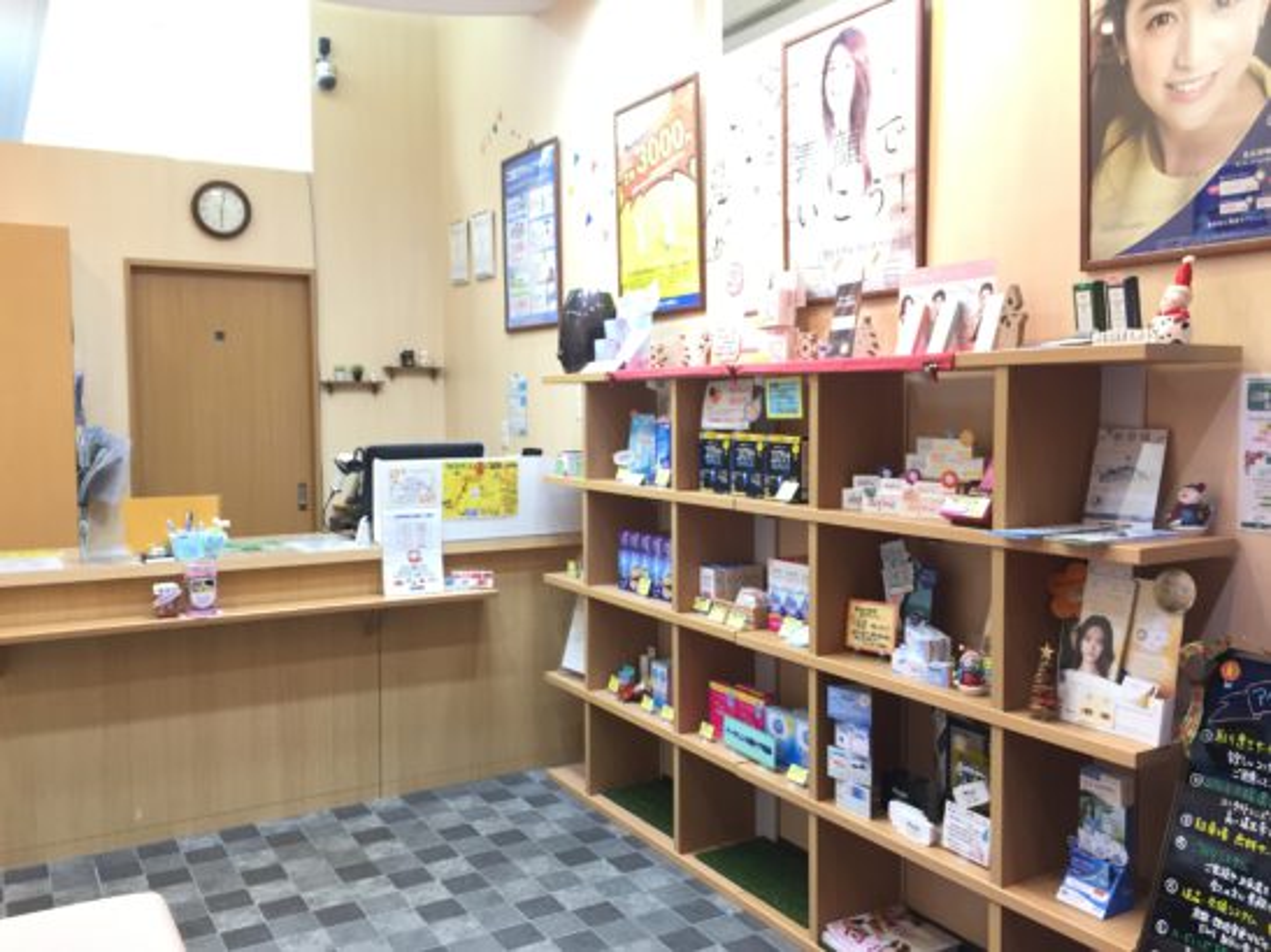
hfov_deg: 61.7
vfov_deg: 48.2
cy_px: 476
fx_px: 1065
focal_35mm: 29
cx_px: 636
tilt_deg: -4.4
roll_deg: +0.4
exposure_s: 1/30
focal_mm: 4.15
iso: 100
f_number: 2.2
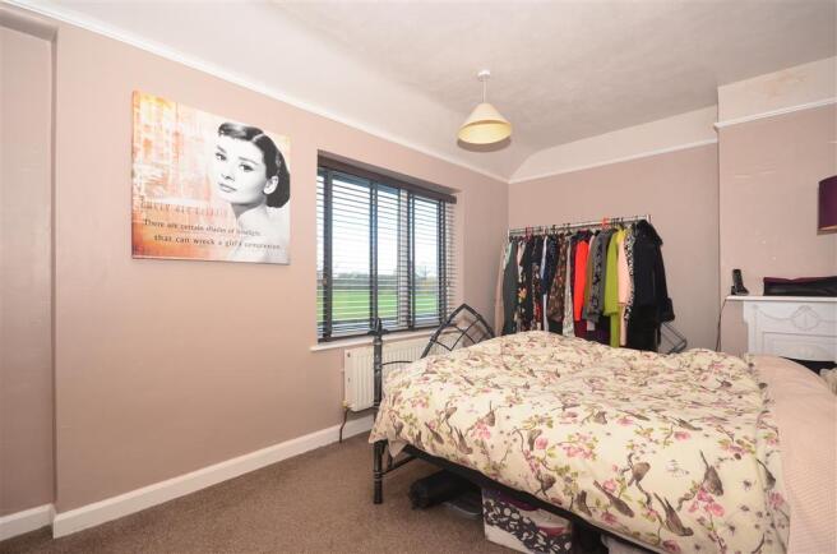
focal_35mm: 18
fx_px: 417
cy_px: 277
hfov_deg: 90.1
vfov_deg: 67.1
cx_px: 418
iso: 640
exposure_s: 1/200
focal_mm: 12
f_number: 6.3
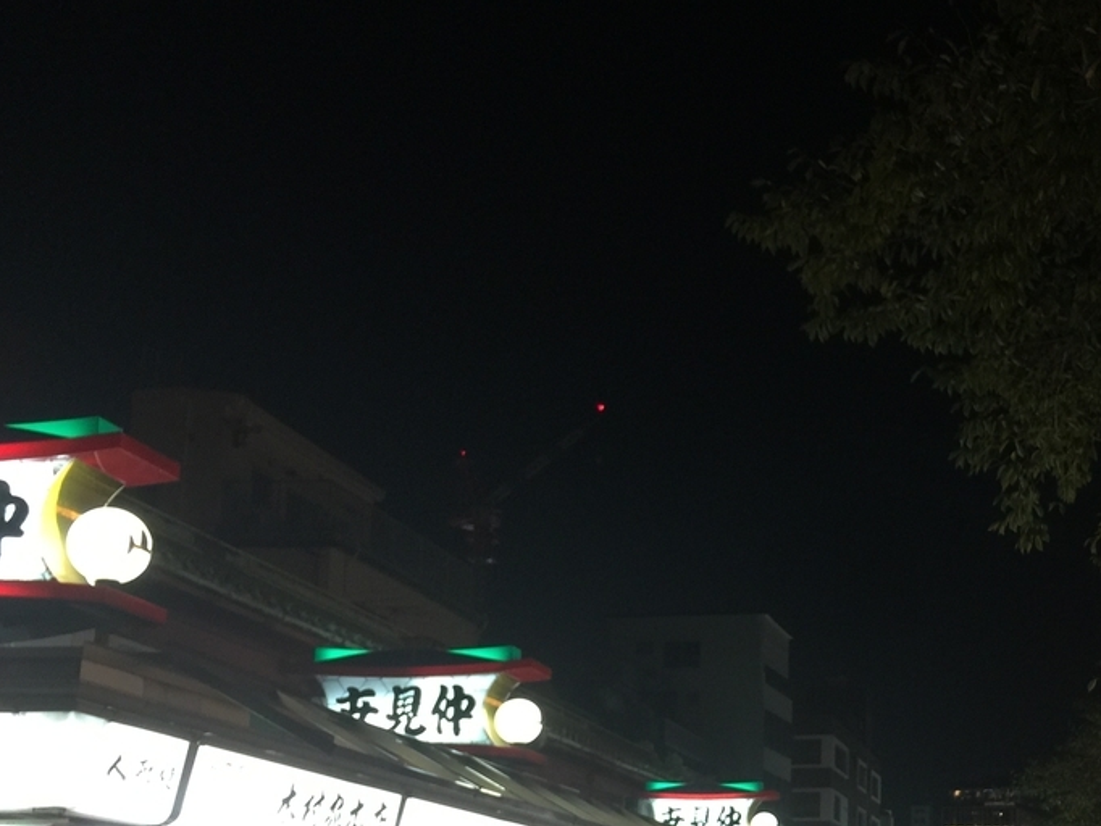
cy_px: 707
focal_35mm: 51
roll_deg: -1.8
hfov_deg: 35.6
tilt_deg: +9.4
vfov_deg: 27.8
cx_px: 959
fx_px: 1623
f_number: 2.2
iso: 50
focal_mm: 4.15
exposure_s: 1/15
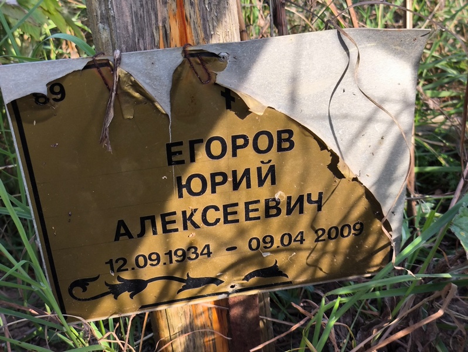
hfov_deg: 38.2
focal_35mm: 50
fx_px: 676
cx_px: 234
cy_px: 176
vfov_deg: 29.1
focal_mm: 4.71
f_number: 1.7
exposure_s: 1/273
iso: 50
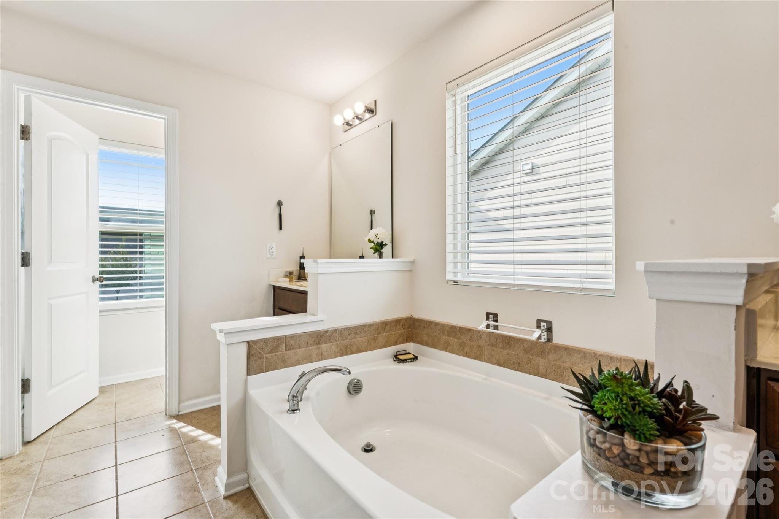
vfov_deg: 73.1
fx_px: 350
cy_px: 260
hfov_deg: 96.0
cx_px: 390
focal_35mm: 16
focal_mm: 16.2
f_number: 13
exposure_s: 1/20
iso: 200
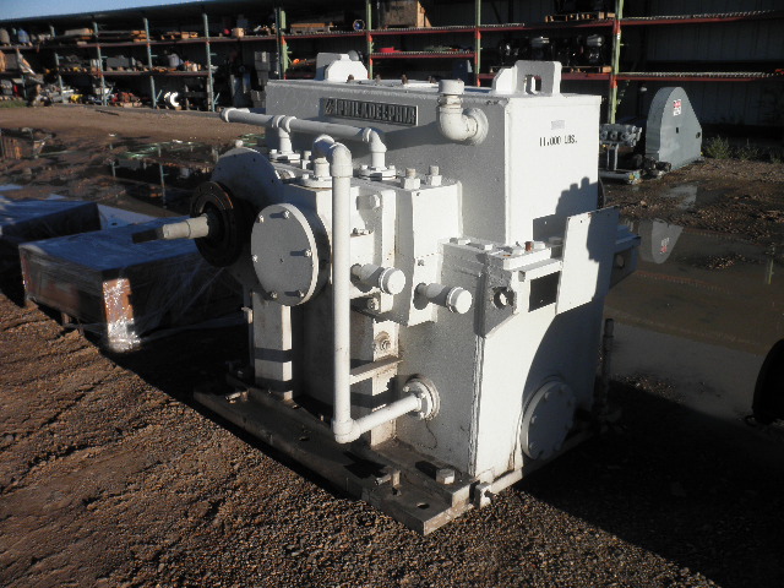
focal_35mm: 35
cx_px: 392
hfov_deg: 52.6
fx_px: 793
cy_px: 294
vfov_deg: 40.7
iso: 64
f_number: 9.1
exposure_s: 1/125
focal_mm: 6.1
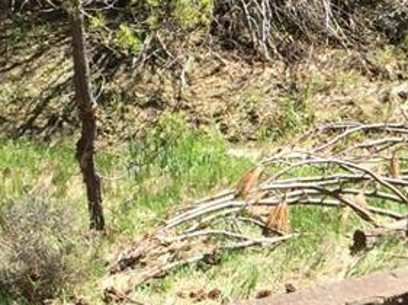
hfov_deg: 12.3
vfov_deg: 9.3
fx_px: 1825
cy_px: 447
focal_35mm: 155
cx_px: 558
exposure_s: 1/618
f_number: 2.2
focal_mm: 4.15
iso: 32
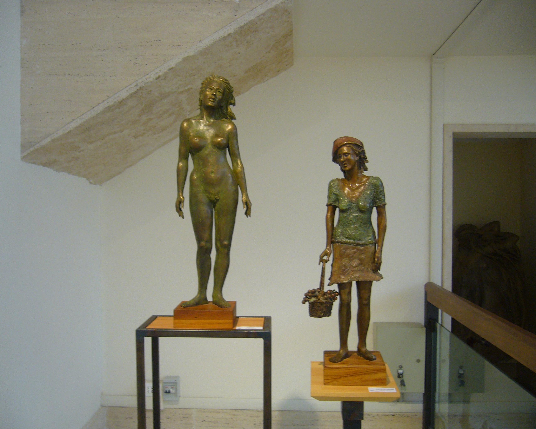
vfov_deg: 40.1
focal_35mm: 37
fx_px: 587
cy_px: 216
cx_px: 246
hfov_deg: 49.0
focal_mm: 5.8
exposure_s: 1/15
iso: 125
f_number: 2.8
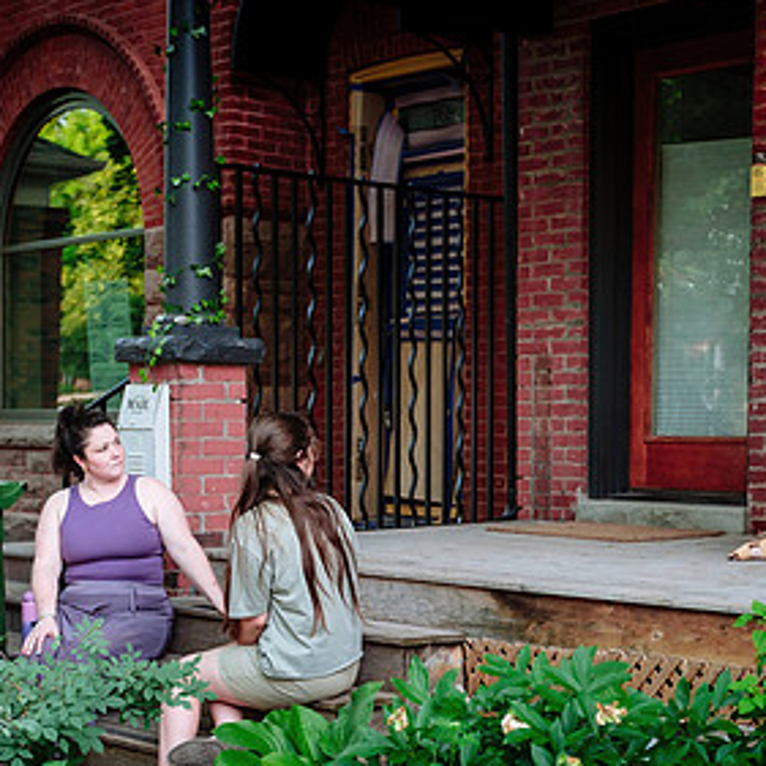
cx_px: 492
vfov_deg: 25.9
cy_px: 517
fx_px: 1652
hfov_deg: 26.0
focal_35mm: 66
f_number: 1.8
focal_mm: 23.3
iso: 500
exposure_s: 1/160
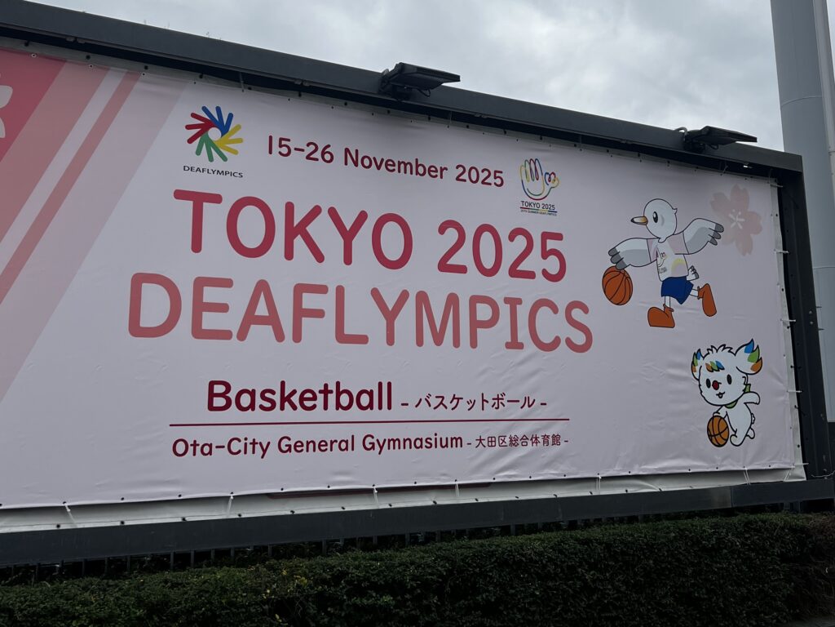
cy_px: 314
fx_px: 627
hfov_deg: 67.3
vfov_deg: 53.1
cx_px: 418
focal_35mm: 26
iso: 50
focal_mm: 5.7
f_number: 1.5
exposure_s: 1/2994
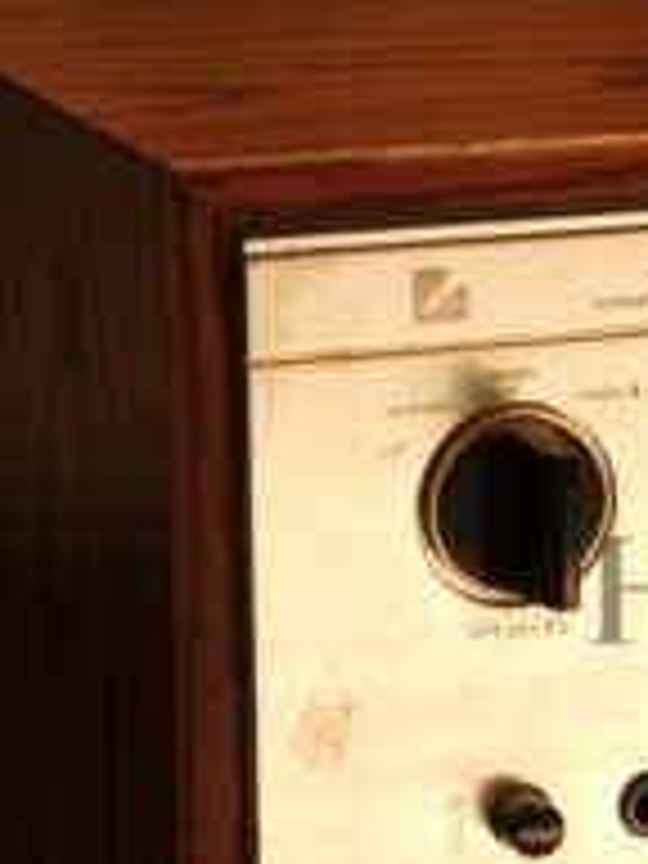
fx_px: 7513
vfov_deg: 6.6
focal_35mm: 301
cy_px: 542
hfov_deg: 4.9
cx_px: 1287
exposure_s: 1/15
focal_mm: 50
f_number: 3.6
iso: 100
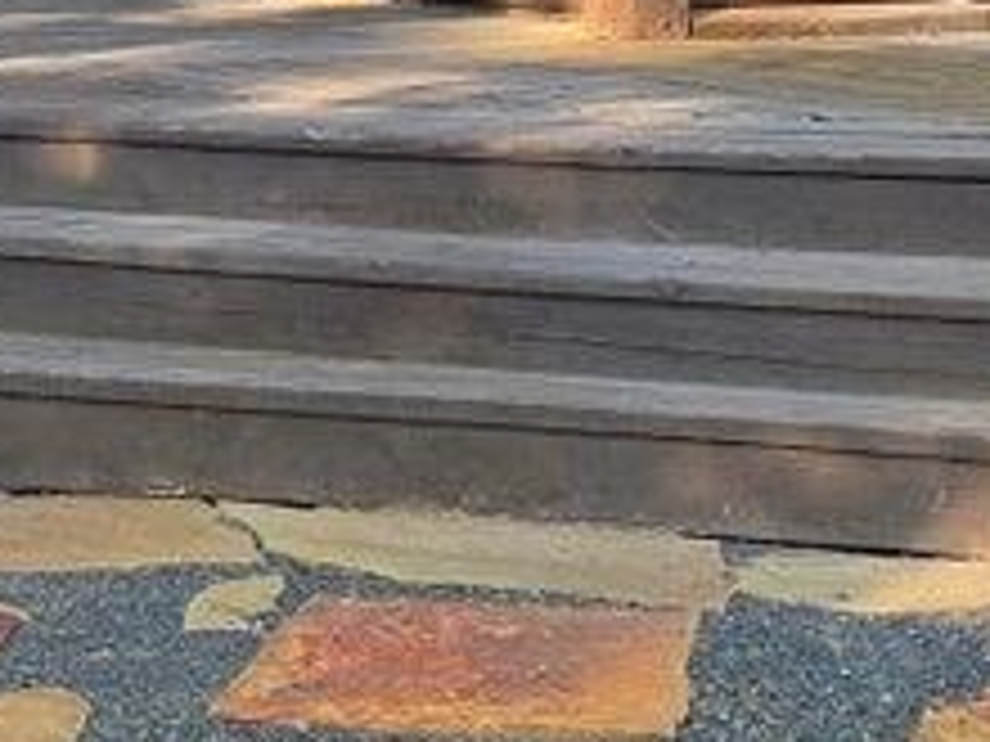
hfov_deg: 12.7
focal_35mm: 143
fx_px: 4090
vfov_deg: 10.1
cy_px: -351
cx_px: -704
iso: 12
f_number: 1.7
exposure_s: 1/200
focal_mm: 6.3
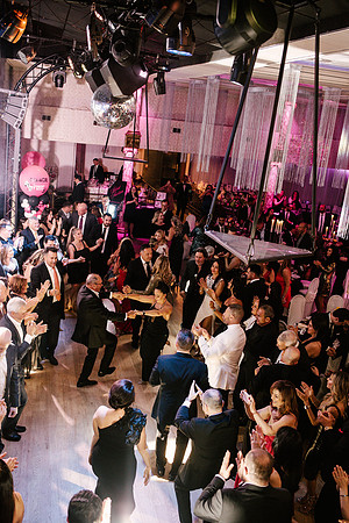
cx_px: 174
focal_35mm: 35
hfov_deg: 37.9
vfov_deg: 54.4
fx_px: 509
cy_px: 262
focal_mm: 35
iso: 2500
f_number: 2.8
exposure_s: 1/200
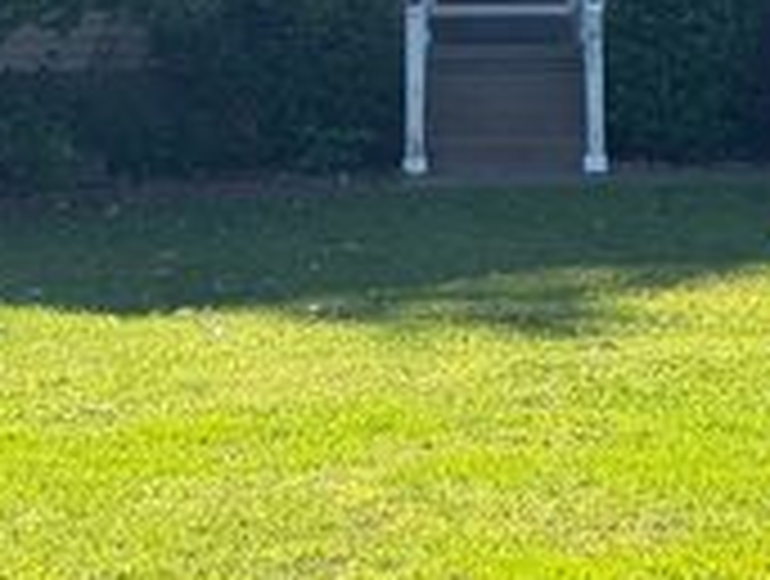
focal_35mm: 140
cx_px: 806
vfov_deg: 10.4
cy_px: -182
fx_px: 3121
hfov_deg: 13.8
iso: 100
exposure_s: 1/2577
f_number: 1.78
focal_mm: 6.76
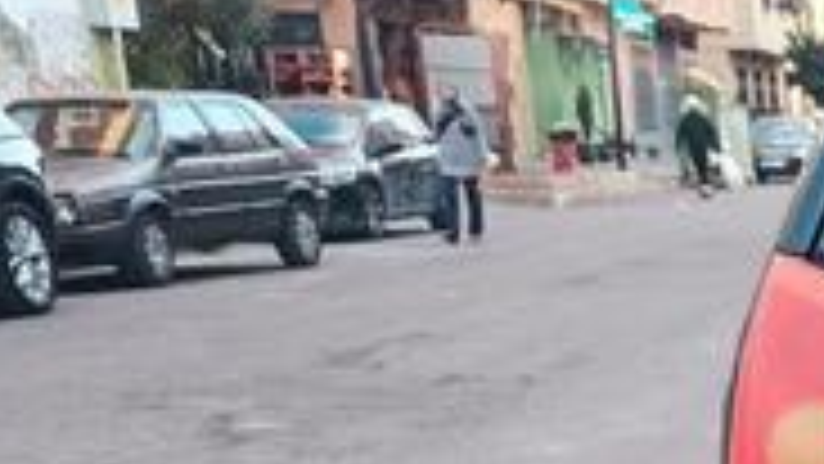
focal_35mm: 93
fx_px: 2032
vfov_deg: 12.2
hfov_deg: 18.6
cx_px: 1418
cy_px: 755
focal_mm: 6.14
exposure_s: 1/100
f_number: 1.65
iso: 146
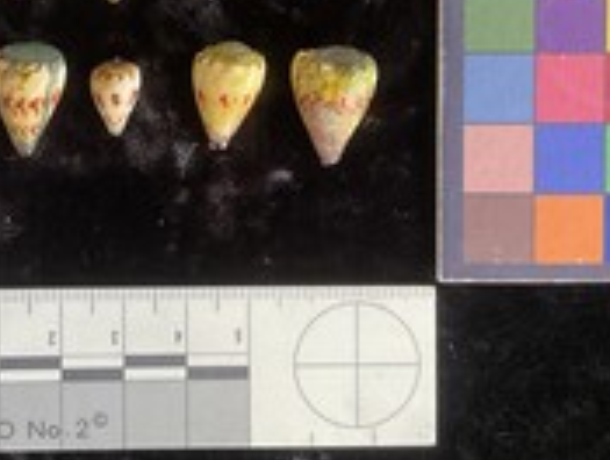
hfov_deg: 32.8
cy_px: 99
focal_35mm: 58
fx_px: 1024
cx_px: 188
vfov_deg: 24.9
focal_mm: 3
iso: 125
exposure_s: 1/60
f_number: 1.8
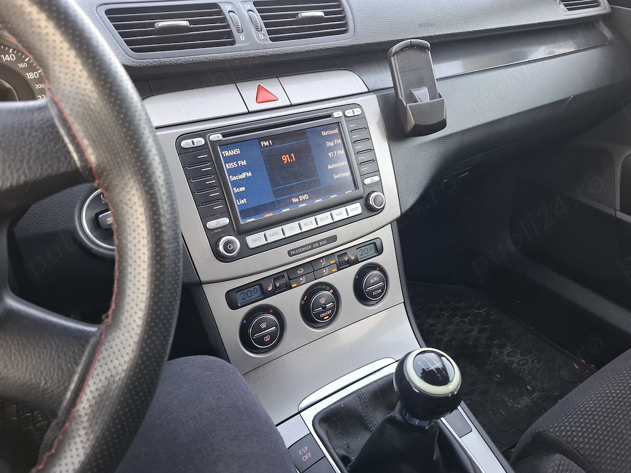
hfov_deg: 73.9
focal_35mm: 23
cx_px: 316
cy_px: 236
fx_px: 419
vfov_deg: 58.9
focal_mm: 5.54
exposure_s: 1/100
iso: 160
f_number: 1.8
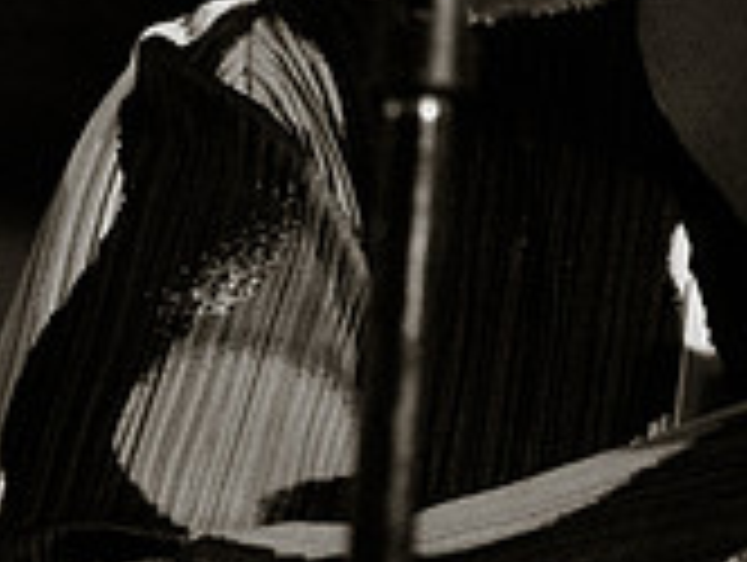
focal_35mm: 685
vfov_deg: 2.2
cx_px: 1191
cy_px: -265
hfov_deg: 2.9
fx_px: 14803
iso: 6400
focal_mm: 125
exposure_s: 1/250
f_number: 2.8
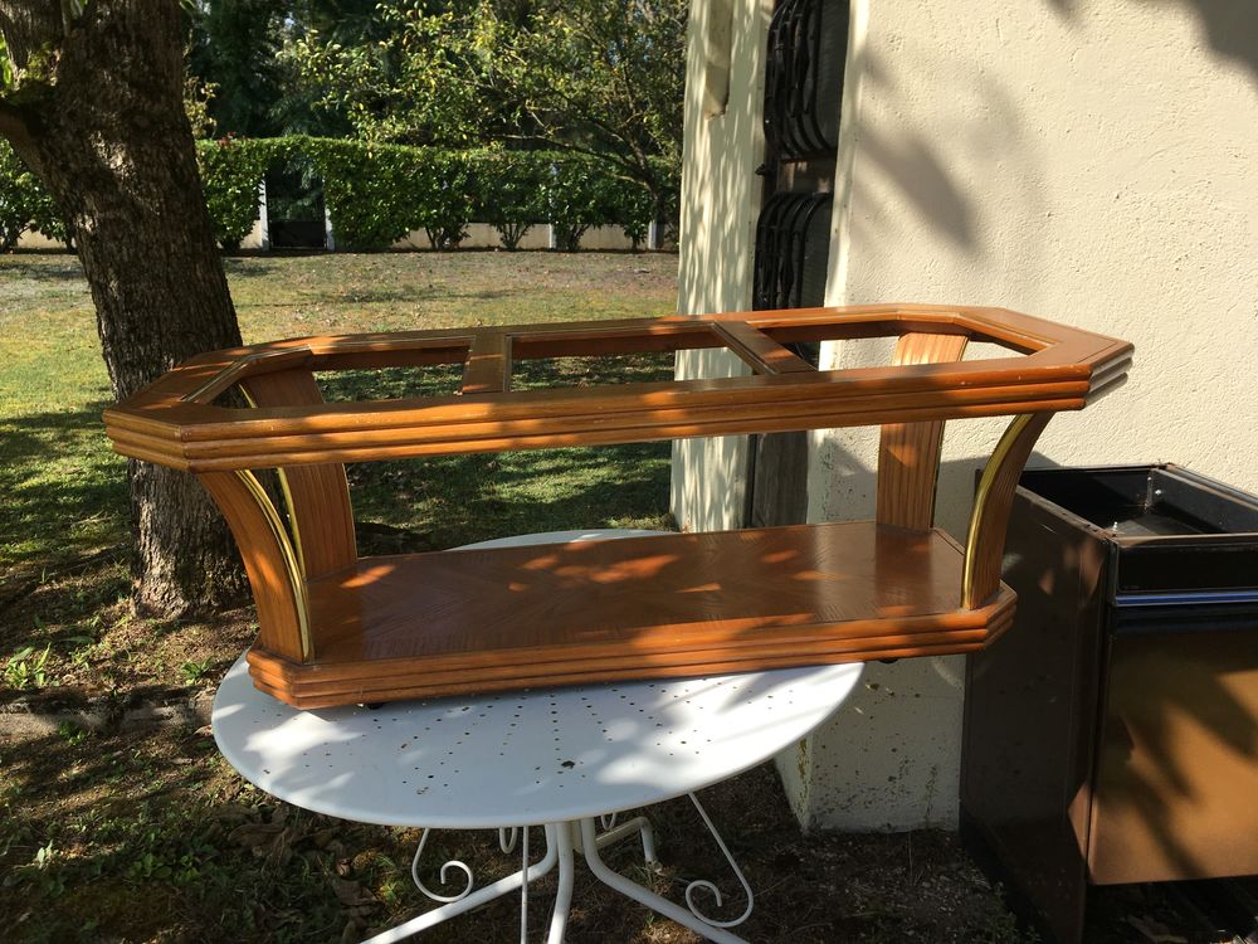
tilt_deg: -16.2
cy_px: 472
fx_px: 1054
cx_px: 629
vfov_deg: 48.2
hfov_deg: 61.7
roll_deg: -0.5
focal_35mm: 29
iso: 25
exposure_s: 1/1083
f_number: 2.2
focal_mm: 4.15
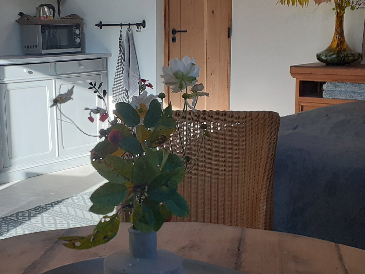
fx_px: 622
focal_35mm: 59
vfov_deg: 24.8
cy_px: 148
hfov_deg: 32.4
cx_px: 115
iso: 40
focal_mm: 3.6
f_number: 1.9
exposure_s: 1/117
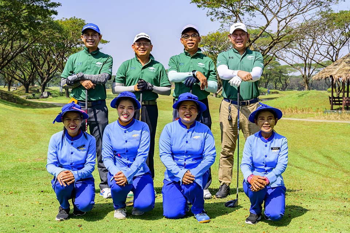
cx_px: 175
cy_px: 116
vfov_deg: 28.1
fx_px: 467
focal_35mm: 48
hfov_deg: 41.1
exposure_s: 1/1600
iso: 450
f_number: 8
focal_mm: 48
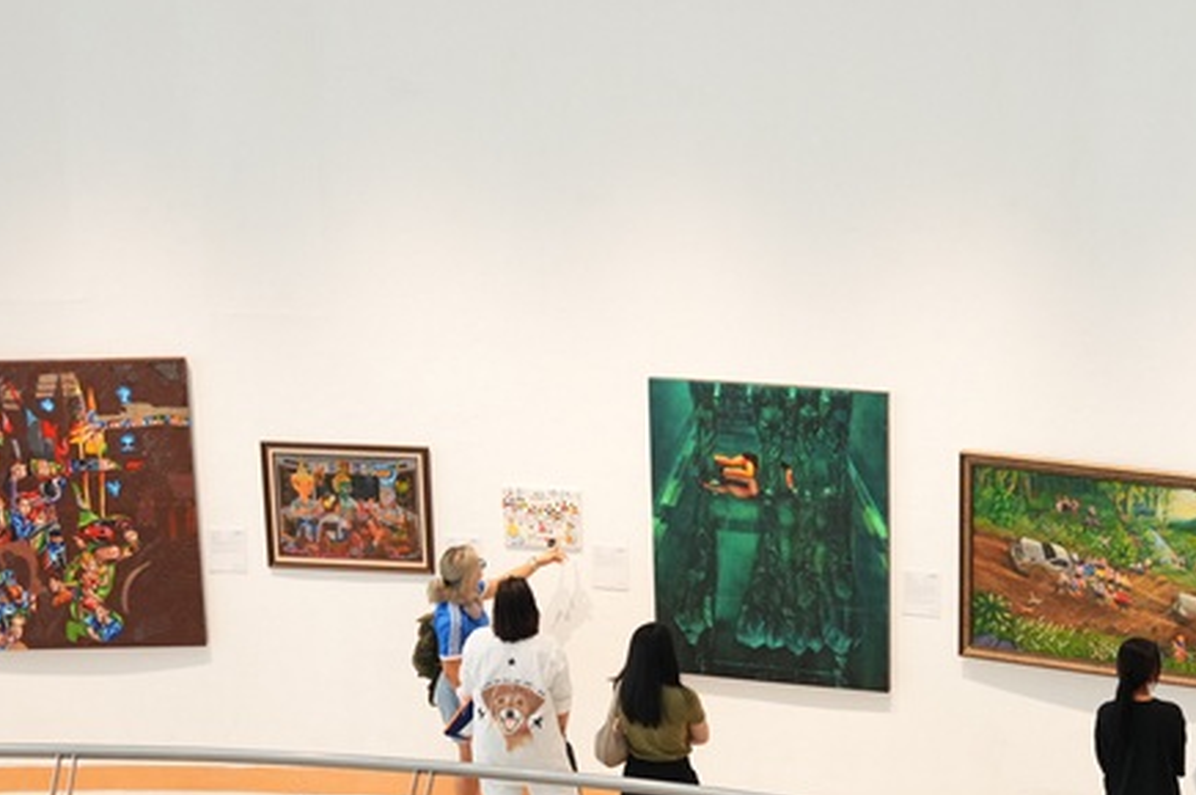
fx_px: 3153
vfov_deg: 14.3
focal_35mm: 95
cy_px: 605
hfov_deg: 21.4
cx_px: 847
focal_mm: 59
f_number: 5
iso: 1600
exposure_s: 1/125
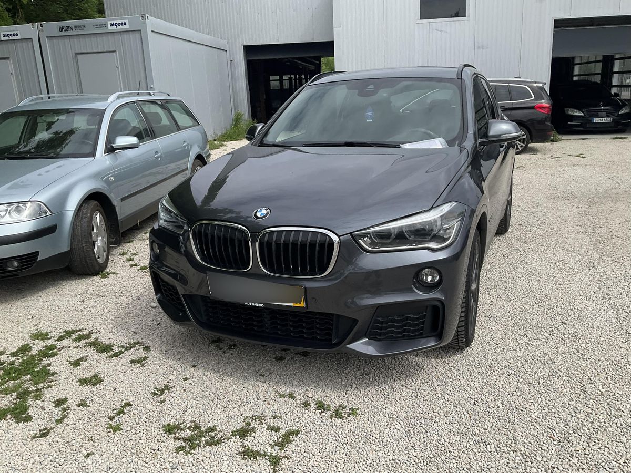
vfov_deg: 48.2
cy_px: 236
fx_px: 529
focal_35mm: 29
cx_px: 316
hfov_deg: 61.7
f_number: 1.8
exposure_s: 1/1912
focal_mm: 3
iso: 25
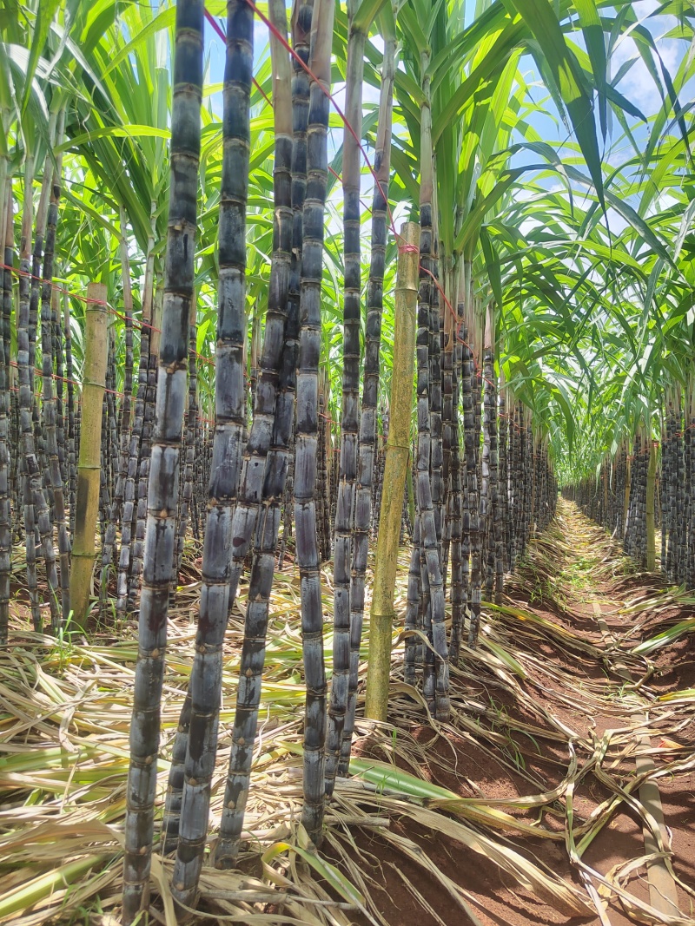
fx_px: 616
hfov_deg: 58.9
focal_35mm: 23
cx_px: 348
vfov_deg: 73.9
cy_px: 463
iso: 100
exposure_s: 1/241
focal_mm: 5.52
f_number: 1.9
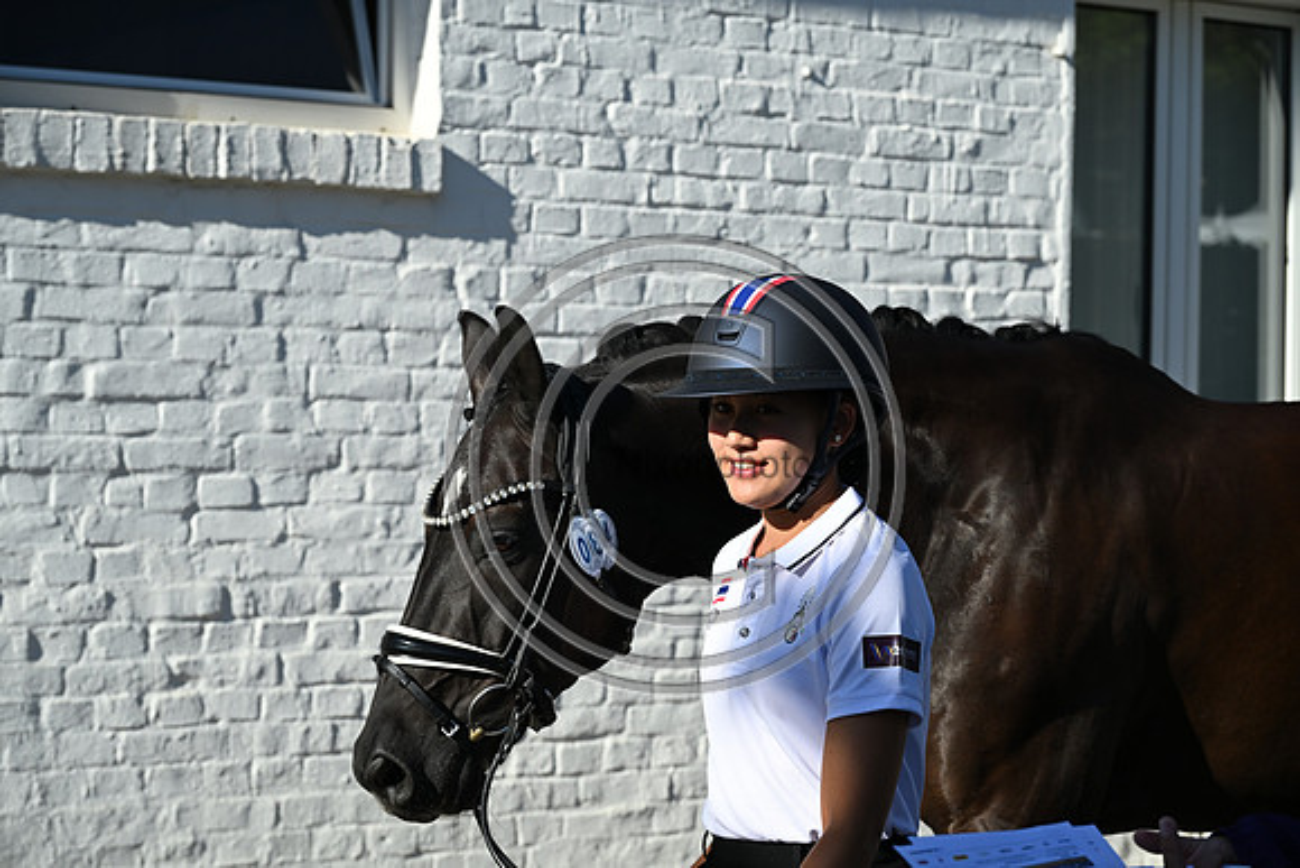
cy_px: 434
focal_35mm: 76
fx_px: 2745
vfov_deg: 18.0
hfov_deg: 26.6
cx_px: 650
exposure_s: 1/1600
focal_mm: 76
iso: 320
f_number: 5.6
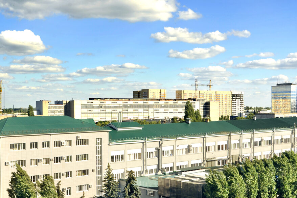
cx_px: 160
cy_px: 122
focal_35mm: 56
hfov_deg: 35.6
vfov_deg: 24.1
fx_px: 462
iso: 200
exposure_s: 1/320
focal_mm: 32
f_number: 9
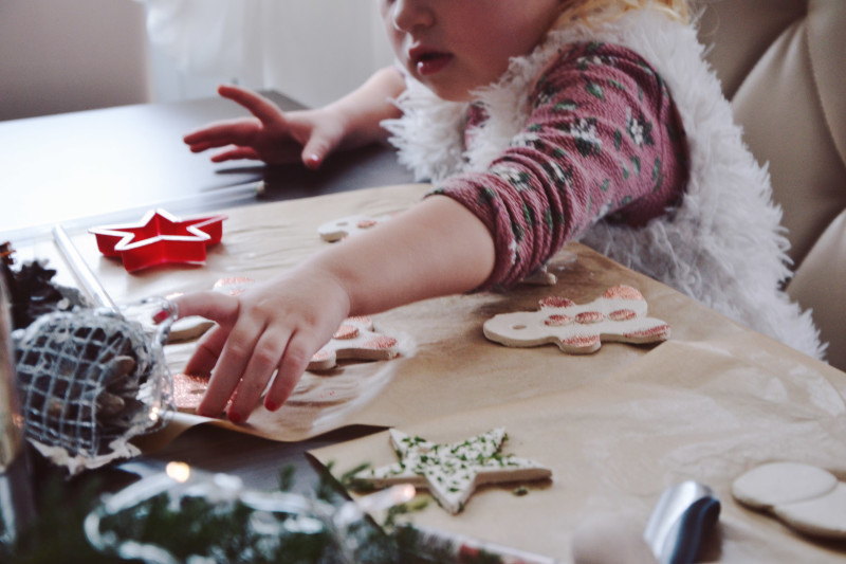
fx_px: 1833
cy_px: 282
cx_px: 423
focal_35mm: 78
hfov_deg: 26.0
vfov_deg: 17.5
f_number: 5
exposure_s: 1/15
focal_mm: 52
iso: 500
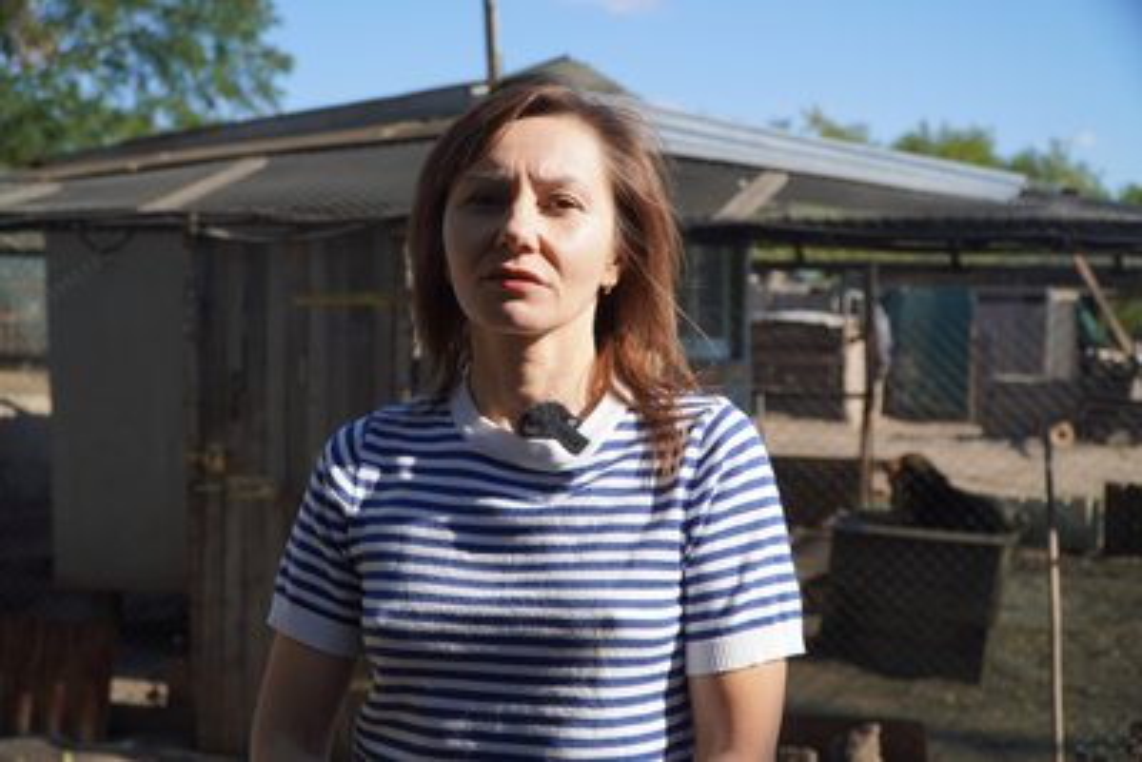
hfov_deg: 42.3
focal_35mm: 46
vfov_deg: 29.0
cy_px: 381
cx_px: 571
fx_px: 1476
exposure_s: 1/800
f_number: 4.5
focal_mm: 31
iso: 100
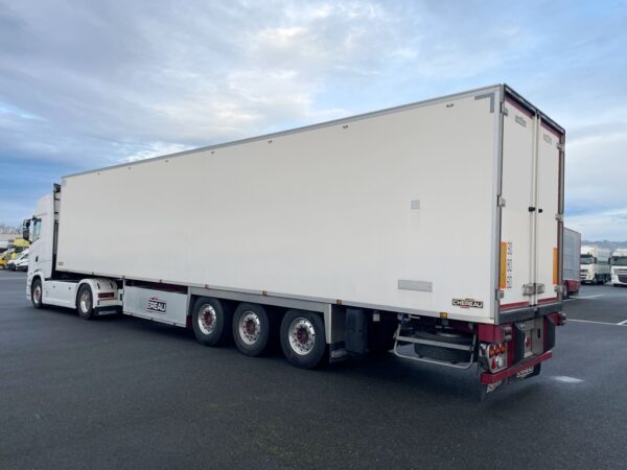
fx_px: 471
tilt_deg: +3.2
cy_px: 235
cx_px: 314
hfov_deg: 67.3
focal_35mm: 26
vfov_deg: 53.1
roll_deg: -0.2
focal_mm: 4.2
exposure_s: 1/475
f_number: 1.6
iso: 32
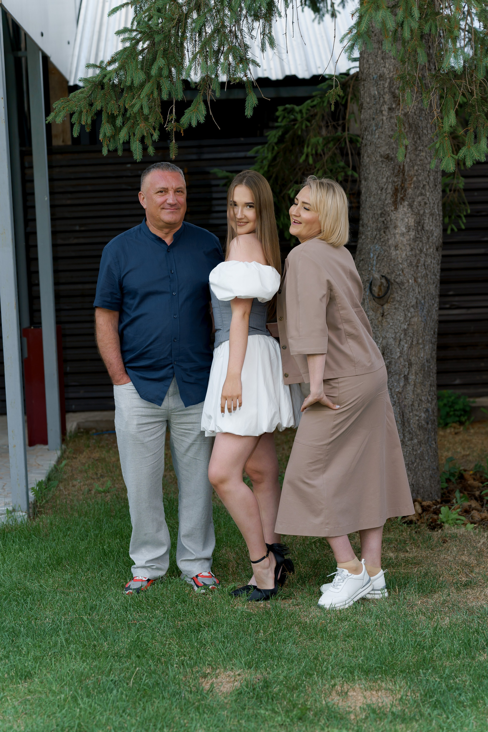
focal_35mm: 63
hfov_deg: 21.6
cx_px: 244
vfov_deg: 31.9
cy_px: 366
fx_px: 1281
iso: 160
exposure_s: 1/125
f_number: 3.2
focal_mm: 63
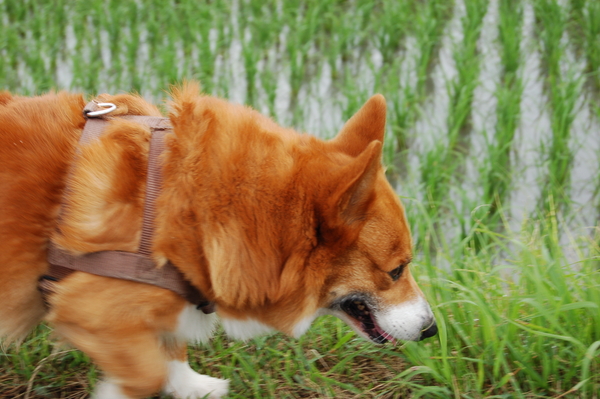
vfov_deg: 16.5
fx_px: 1374
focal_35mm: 82
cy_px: 200
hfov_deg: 24.6
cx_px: 300
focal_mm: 55
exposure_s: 1/125
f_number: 8
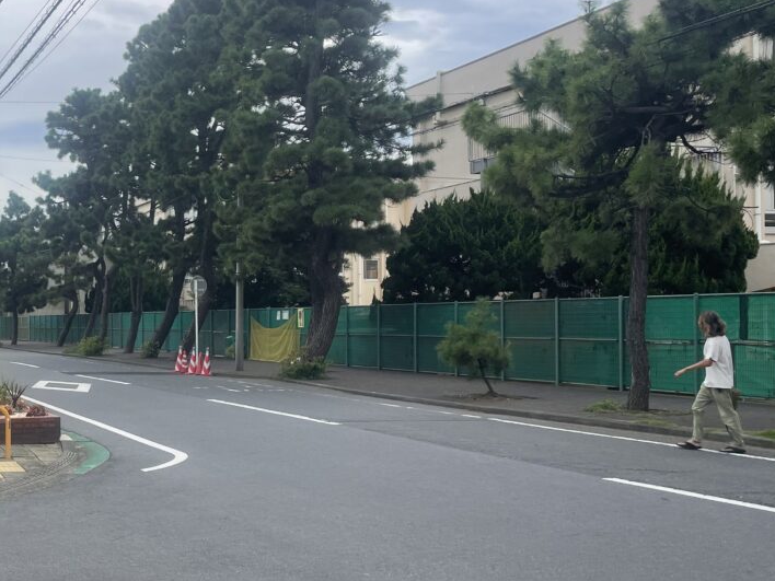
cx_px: 104
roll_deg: -0.1
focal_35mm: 47
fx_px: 1052
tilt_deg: +0.1
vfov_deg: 30.8
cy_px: 346
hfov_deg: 38.2
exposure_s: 1/2353
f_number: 1.6
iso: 32
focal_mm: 4.2
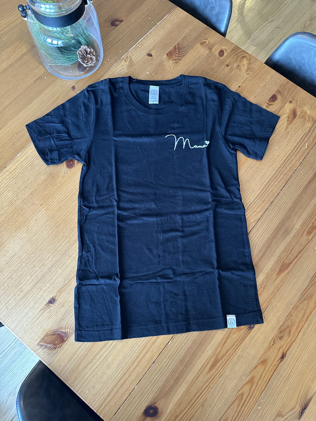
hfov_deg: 56.8
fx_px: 292
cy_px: 210
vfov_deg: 71.6
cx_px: 158
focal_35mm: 24
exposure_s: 1/60
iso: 400
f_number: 1.78
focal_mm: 6.86
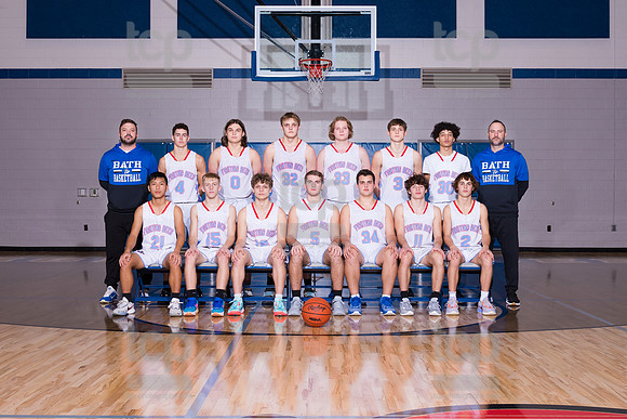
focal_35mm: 48
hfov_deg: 41.4
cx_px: 313
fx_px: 830
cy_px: 202
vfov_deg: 28.3
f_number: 7.1
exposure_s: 1/250
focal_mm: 35
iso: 320
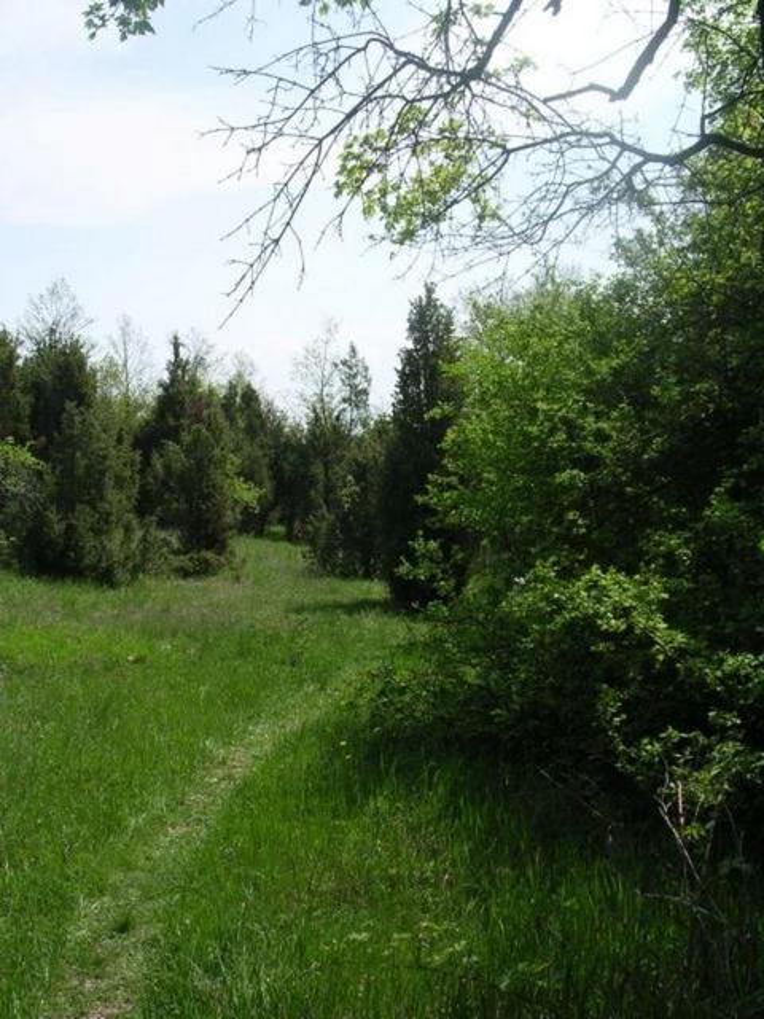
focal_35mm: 38
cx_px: 382
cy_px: 510
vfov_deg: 49.0
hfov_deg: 37.7
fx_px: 1118
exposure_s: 1/273
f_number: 5.6
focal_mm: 5.8
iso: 100
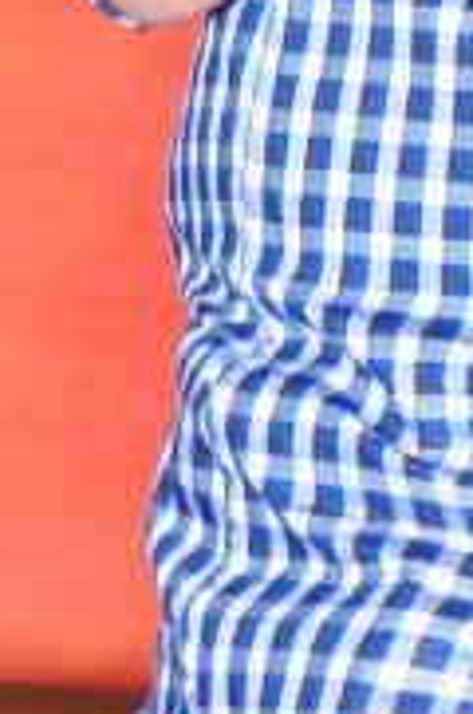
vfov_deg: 2.3
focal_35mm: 891
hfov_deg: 1.5
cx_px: 1088
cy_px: -714
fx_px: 17623
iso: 500
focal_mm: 105
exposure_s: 1/160
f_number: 5.6
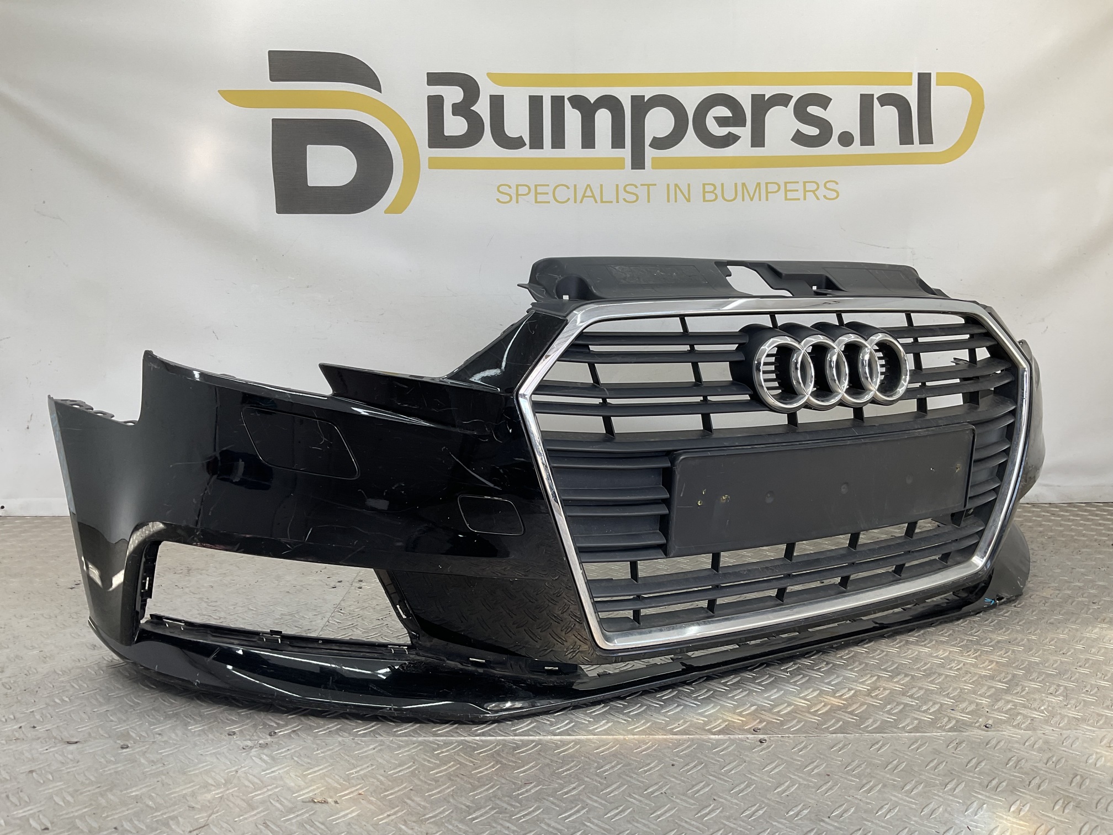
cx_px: 556
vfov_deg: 48.2
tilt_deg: -5.9
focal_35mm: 29
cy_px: 418
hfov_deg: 61.7
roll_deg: -0.7
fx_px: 932
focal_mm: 3
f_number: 1.8
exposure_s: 1/163
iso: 16
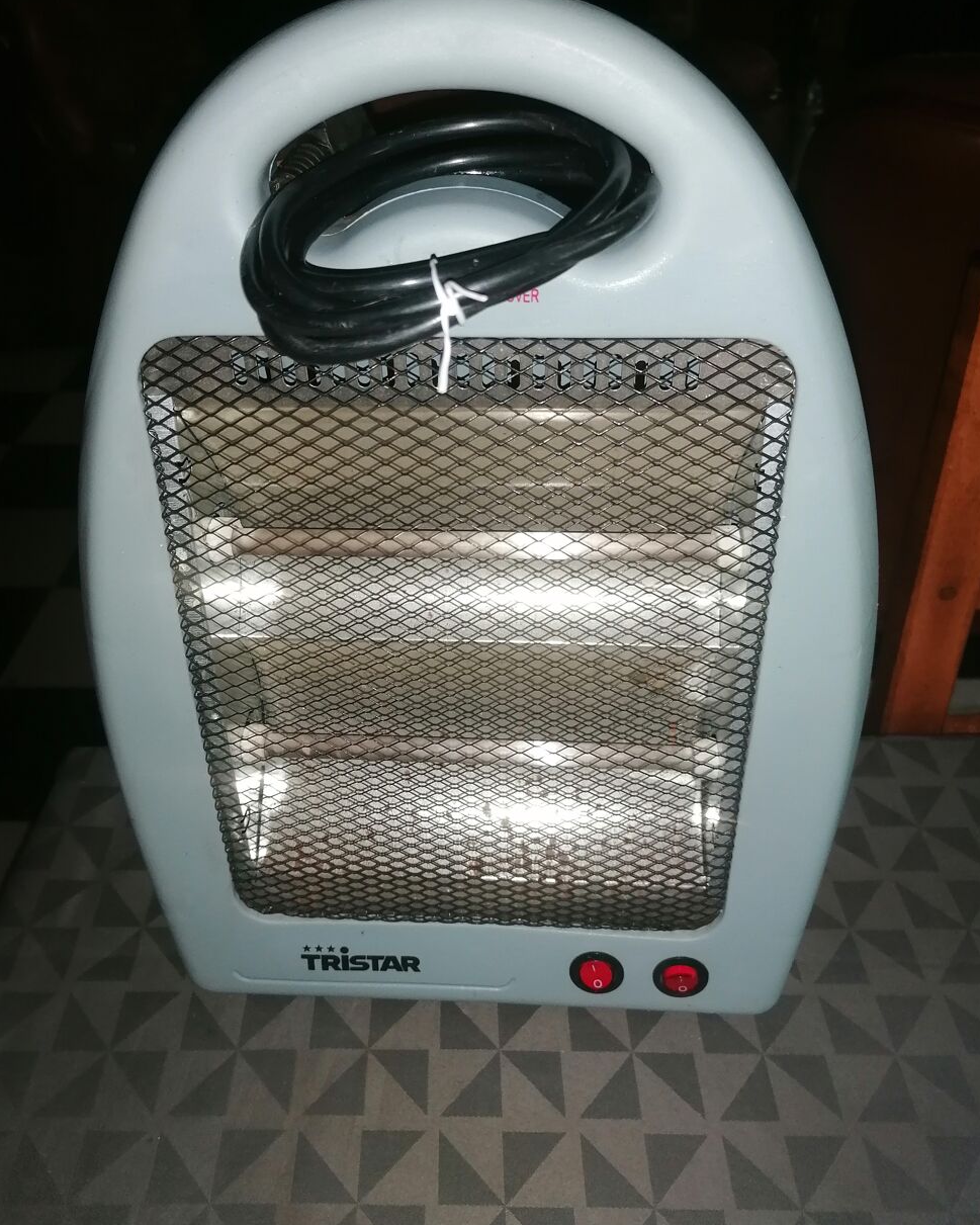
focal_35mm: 29
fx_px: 1051
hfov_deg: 50.0
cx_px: 485
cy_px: 580
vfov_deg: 60.4
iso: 160
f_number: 1.8
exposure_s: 1/50
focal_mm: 4.75
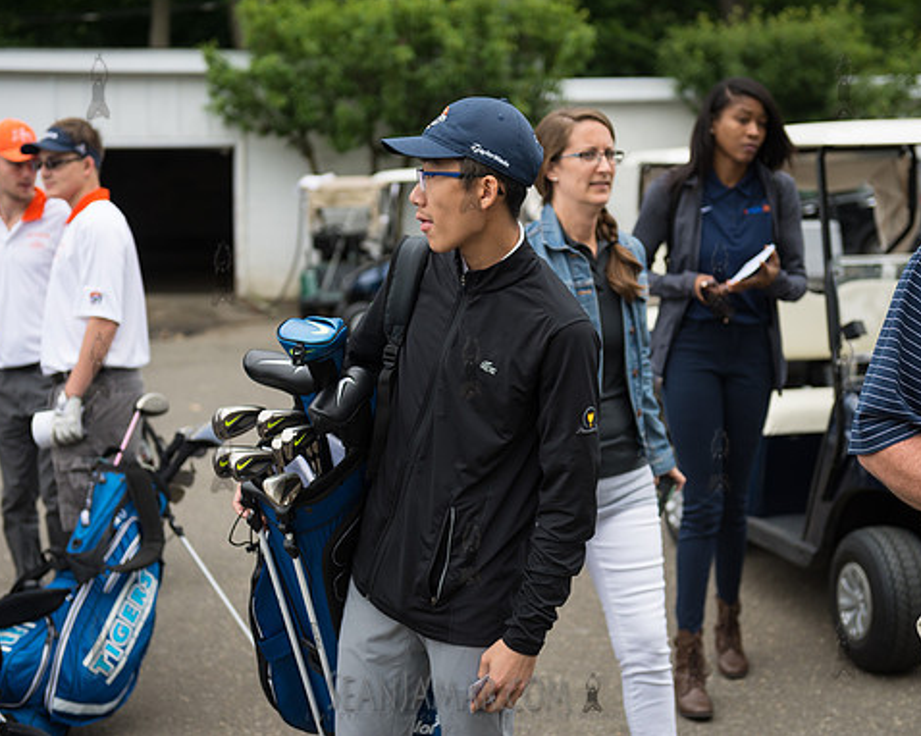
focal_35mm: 57
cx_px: 470
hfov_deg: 33.0
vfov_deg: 26.7
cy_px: 365
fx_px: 1553
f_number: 3.2
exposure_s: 1/1000
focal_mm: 50
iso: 320
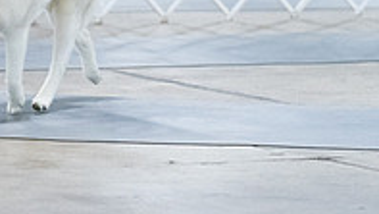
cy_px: -122
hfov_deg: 5.8
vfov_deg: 3.3
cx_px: -13
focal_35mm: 368
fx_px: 3700
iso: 6400
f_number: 3.2
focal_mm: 119
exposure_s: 1/250
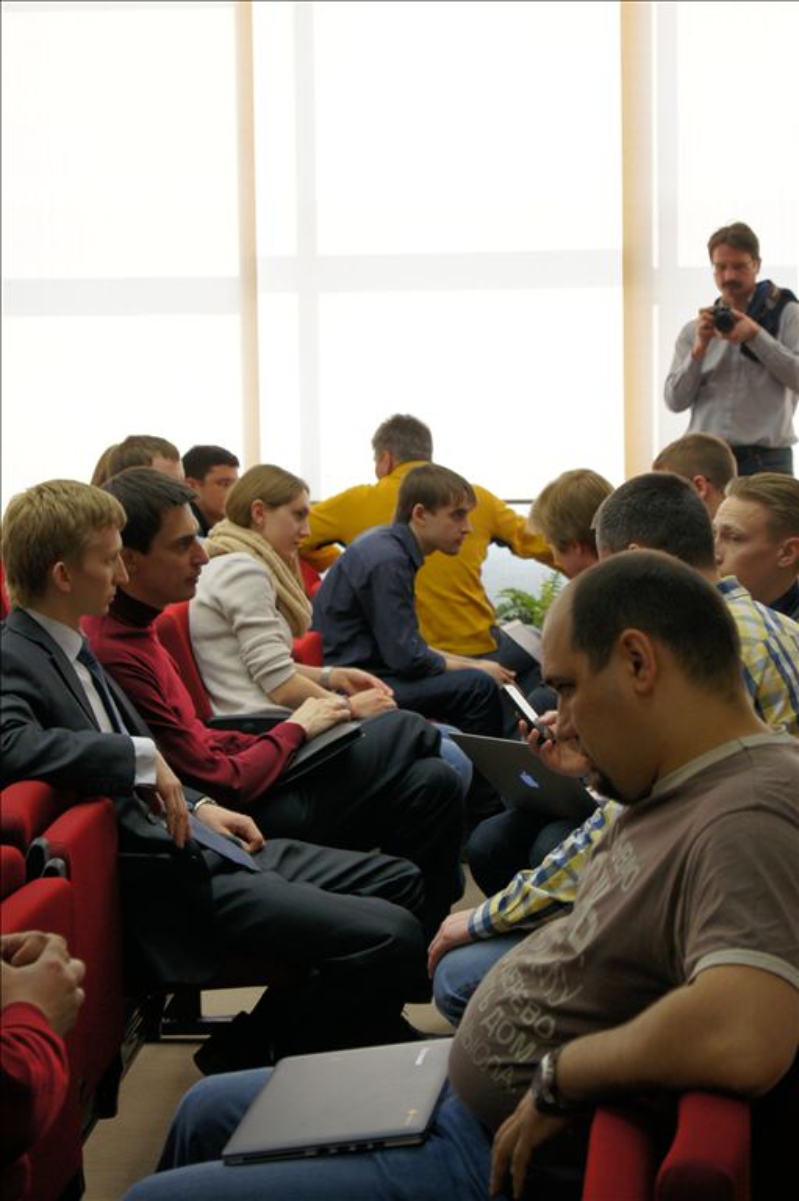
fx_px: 2750
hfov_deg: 16.5
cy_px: 600
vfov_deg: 24.6
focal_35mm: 82
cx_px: 400
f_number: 5.6
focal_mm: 55
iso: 320
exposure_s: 1/100
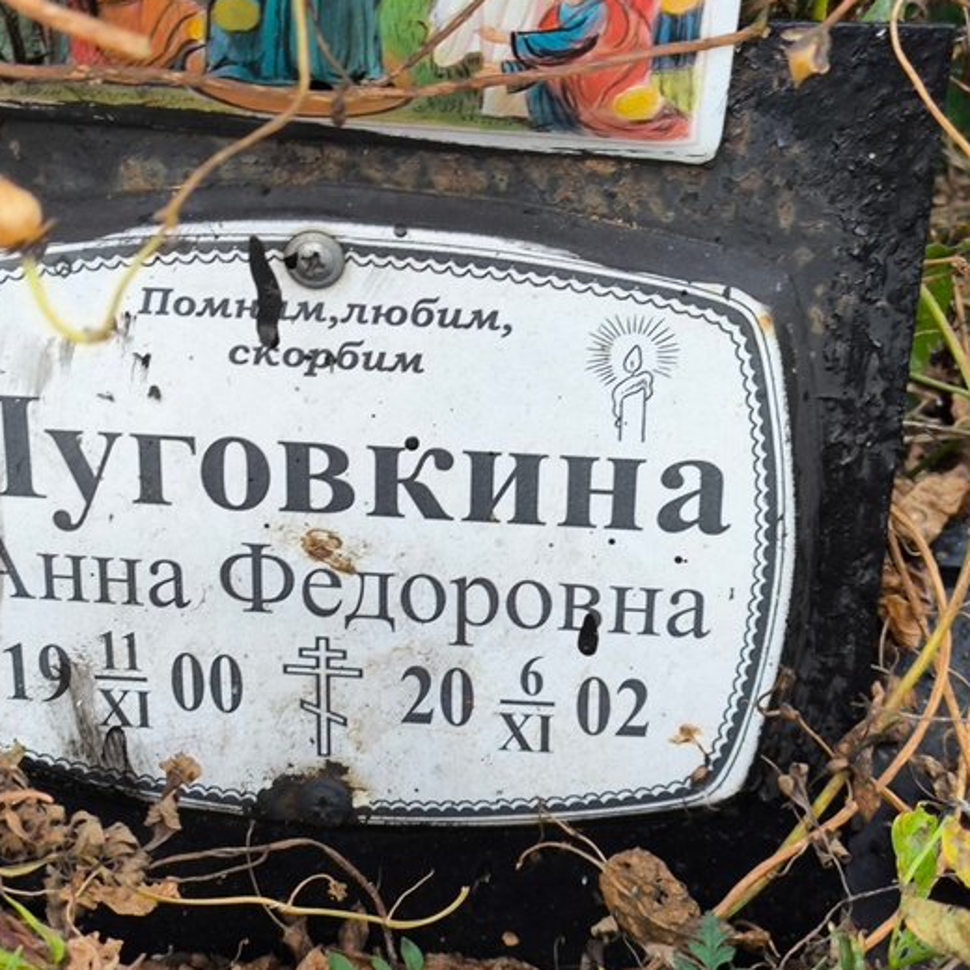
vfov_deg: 25.4
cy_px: 491
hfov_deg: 25.3
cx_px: 389
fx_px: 2156
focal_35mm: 68
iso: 50
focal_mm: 4.71
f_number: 1.7
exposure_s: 1/60
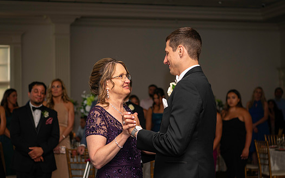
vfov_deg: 16.5
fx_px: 614
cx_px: 140
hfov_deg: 26.1
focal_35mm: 79
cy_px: 97
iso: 800
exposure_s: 1/125
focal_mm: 70
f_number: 3.5
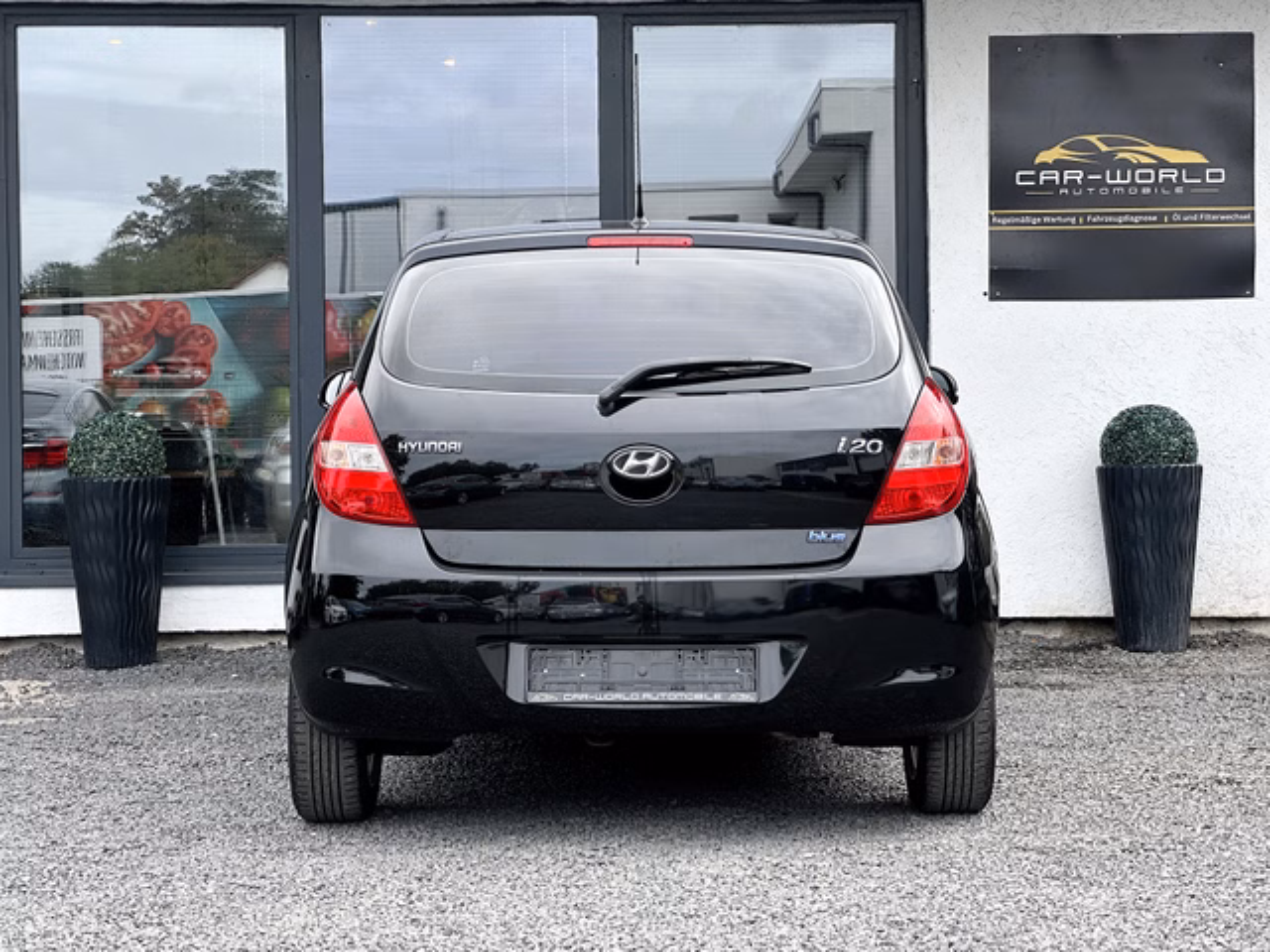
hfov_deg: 25.3
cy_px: 476
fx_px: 2825
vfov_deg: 19.1
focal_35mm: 77
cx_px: 635
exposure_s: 1/163
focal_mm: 9
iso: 32
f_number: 2.8
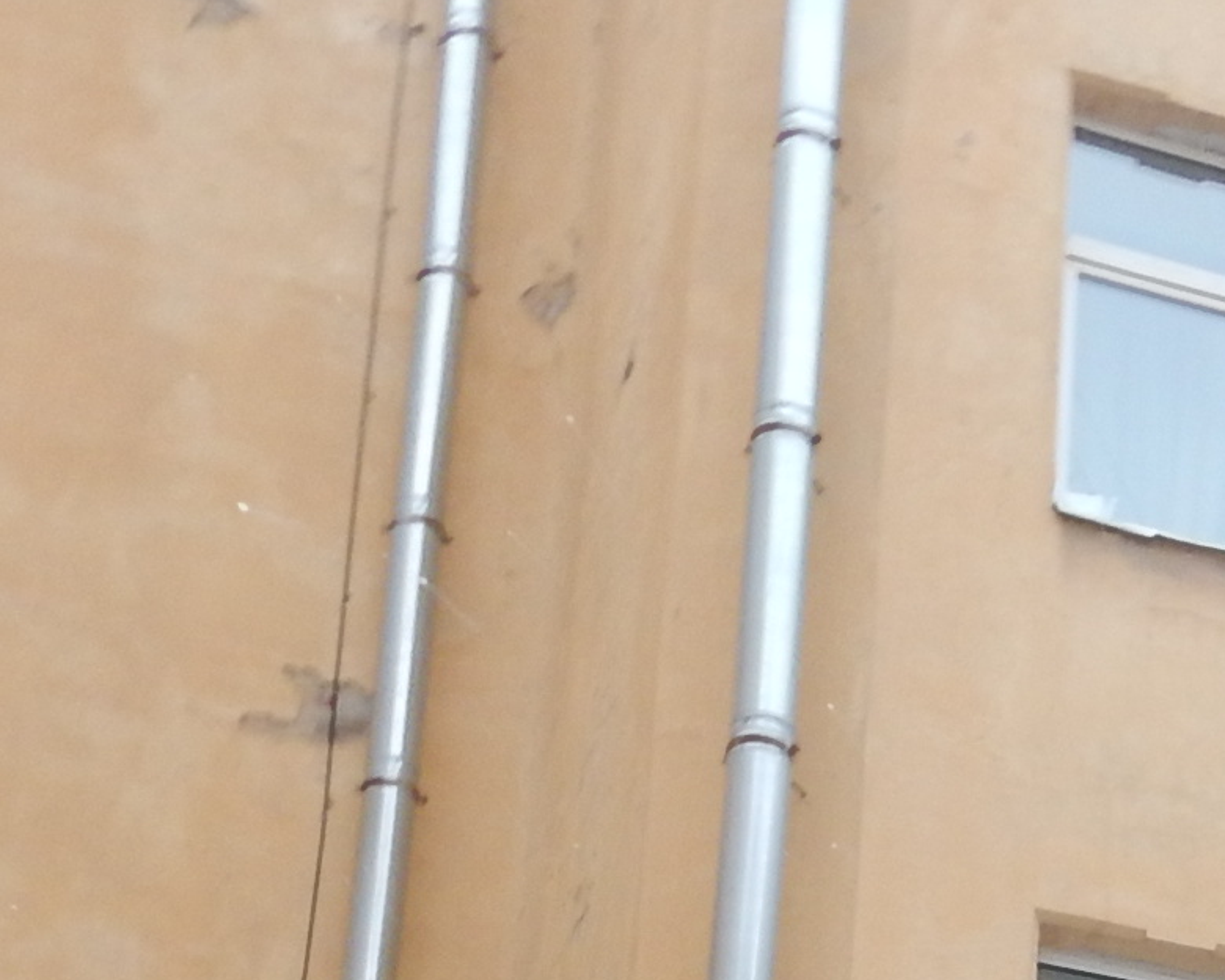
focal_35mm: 98
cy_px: 1592
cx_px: 1382
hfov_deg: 18.7
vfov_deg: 14.4
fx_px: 3553
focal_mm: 4.3
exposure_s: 1/60
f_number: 2.8
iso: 180
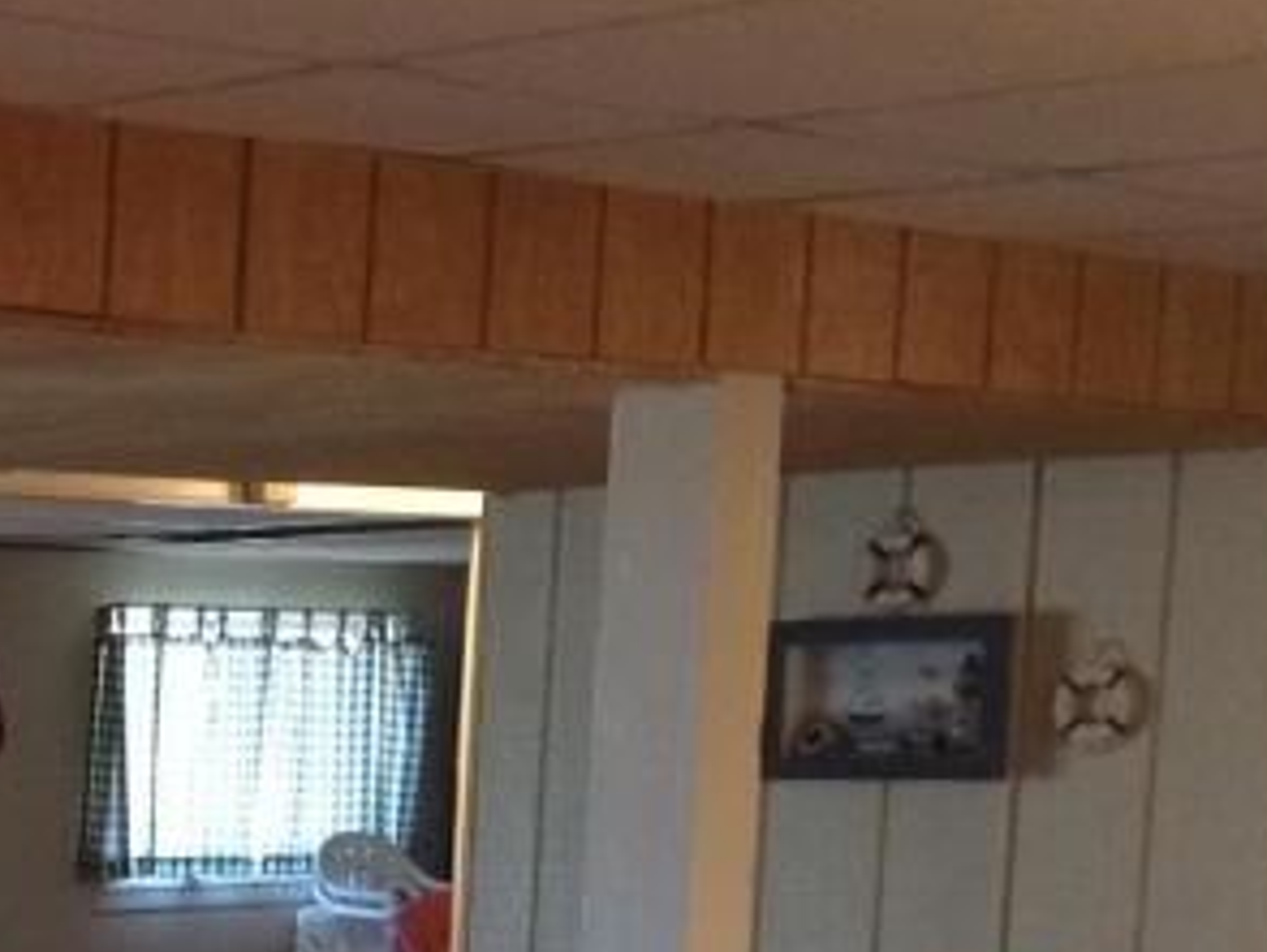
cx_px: -806
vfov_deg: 13.9
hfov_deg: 17.0
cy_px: 1344
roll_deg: +0.6
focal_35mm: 101
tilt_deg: -9.9
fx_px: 3700
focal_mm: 4.15
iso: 200
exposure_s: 1/30
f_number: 2.2
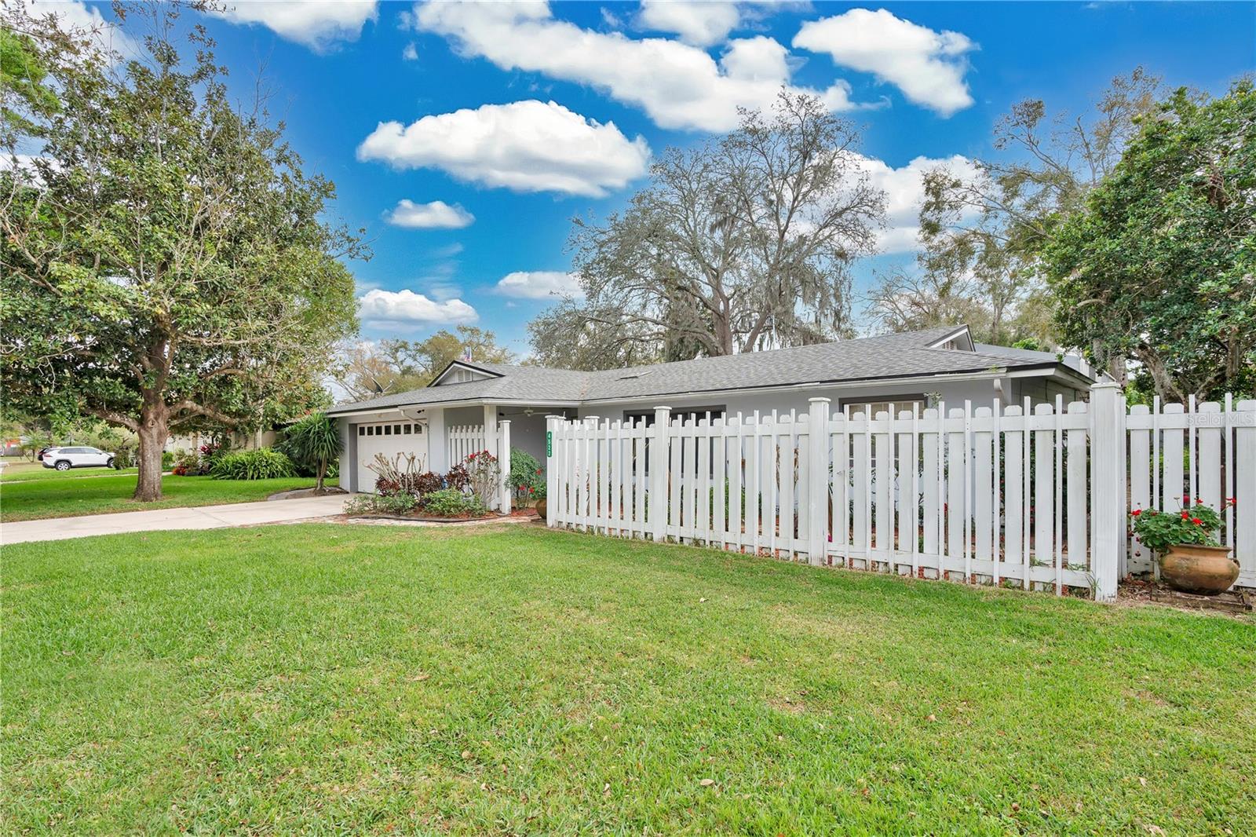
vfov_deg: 73.7
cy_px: 418
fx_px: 558
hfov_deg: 96.7
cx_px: 628
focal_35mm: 16
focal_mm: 16
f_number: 8
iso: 100
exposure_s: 1/200
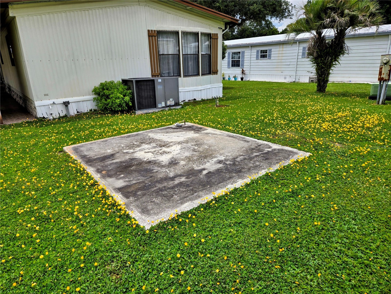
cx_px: 196
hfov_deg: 73.9
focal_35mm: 23
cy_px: 147
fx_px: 260
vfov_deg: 58.9
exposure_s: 1/2066
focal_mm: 5.4
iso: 25
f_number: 1.8
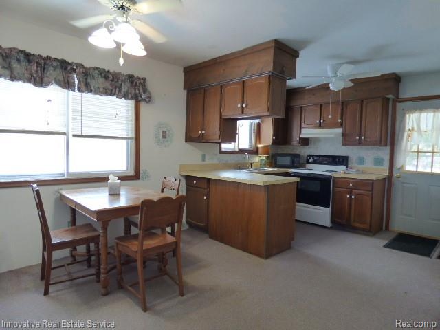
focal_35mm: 20
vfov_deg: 66.0
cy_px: 165
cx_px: 220
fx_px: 254
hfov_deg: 81.7
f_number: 2.8
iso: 400
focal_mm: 3.58
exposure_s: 1/60
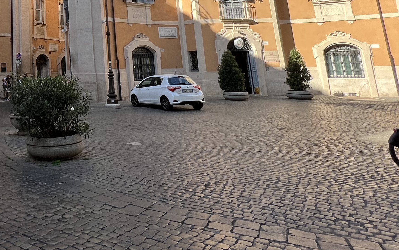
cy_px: -4
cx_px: 17
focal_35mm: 32
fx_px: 348
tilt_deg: +12.4
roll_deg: +1.3
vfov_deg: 35.4
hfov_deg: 50.5
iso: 32
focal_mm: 1.57
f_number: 1.8
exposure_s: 1/488
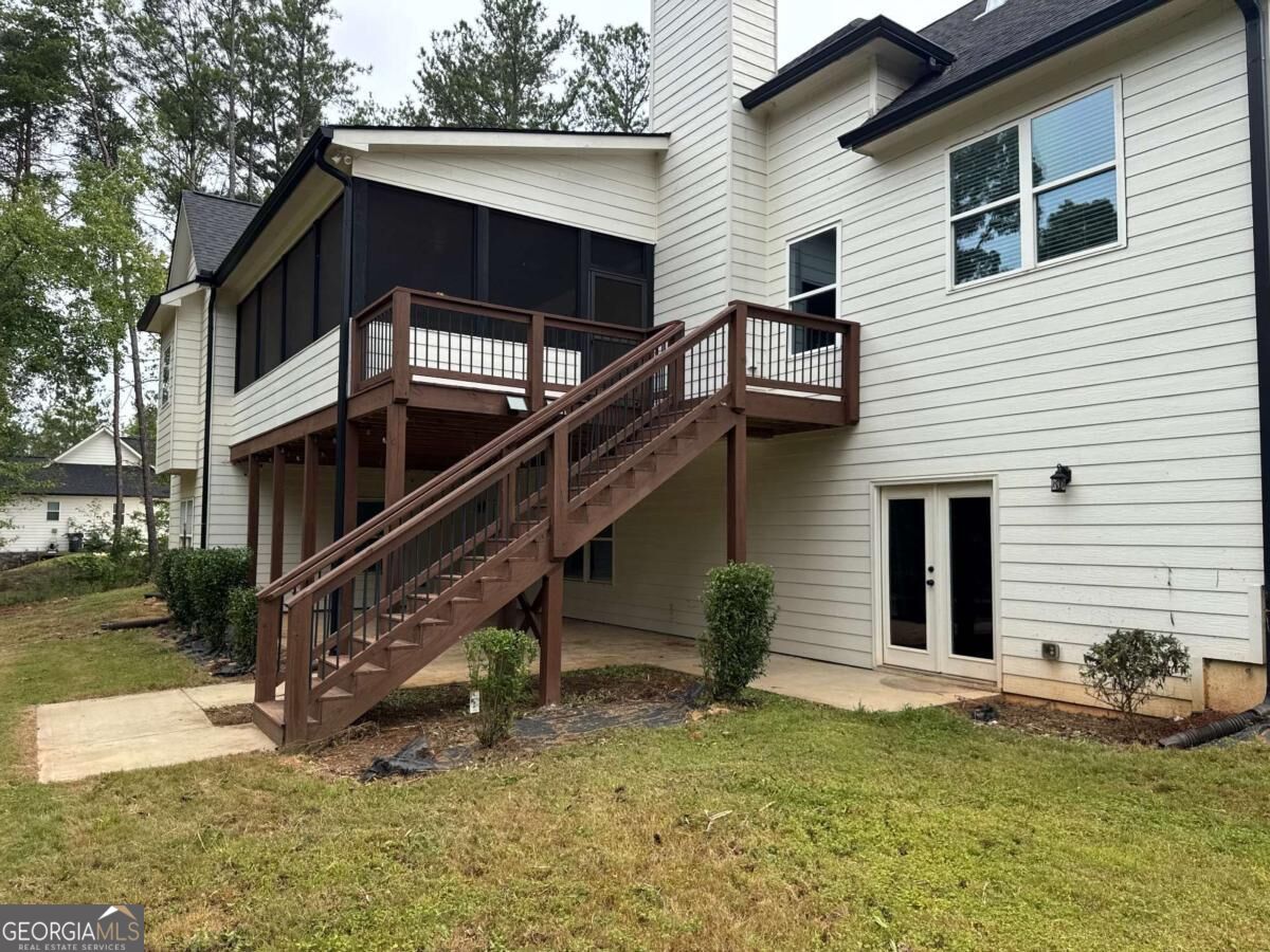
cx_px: 635
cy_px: 476
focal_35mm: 24
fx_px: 881
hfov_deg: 71.6
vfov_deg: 56.8
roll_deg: -0.2
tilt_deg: +3.4
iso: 80
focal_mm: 6.76
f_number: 1.78
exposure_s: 1/1980
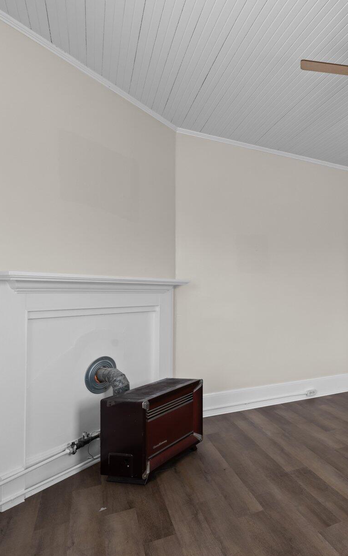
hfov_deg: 41.9
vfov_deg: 74.6
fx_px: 364
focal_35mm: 24
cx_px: 372
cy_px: 303
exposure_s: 1/10
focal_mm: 14
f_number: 9
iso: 400
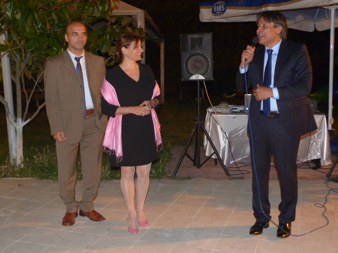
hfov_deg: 43.9
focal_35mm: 43
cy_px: 126
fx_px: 420
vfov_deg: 33.6
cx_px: 169
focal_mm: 7.8
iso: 400
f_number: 3.2
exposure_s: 1/15
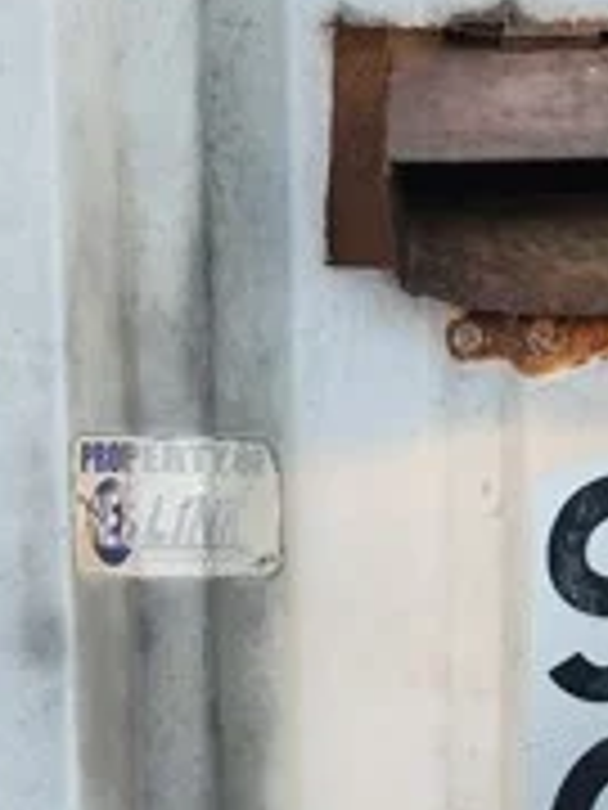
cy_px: 688
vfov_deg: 23.4
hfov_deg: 17.5
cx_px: 626
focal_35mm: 82
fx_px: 1920
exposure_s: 1/189
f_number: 1.8
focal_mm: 5.4
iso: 20
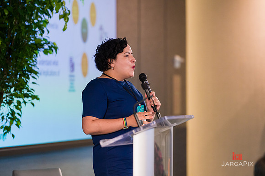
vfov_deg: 6.2
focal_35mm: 220
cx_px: 133
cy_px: 84
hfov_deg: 9.4
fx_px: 1620
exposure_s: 1/200
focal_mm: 200
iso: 3200
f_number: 3.2
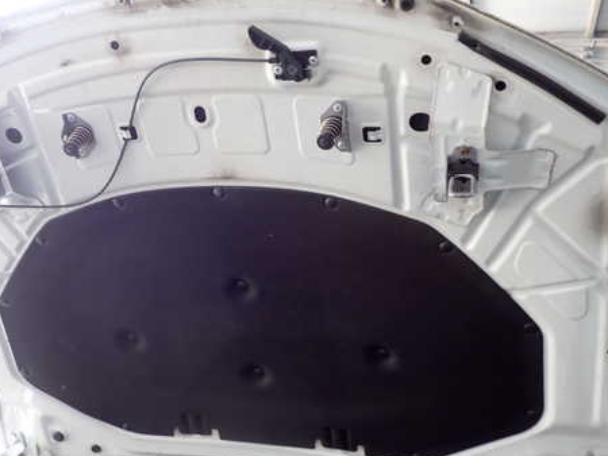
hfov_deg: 46.7
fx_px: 703
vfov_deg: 36.0
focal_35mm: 40
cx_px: 270
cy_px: 225
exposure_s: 1/60
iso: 100
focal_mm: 5.4
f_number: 2.3
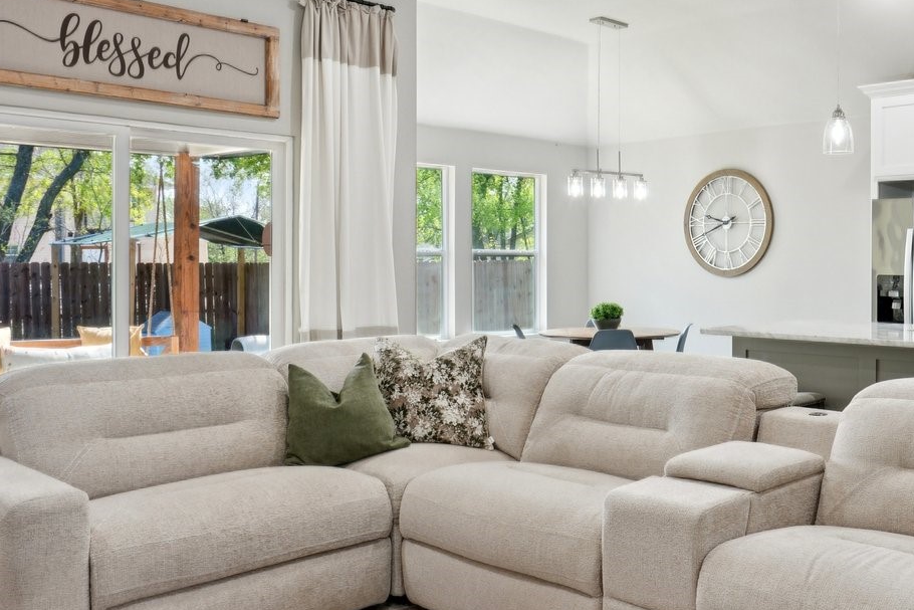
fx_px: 914
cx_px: 659
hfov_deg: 51.4
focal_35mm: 36
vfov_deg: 36.8
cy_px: 261
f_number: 8
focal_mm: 16
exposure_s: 1/20
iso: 400
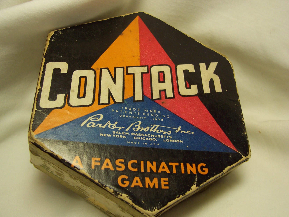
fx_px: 309
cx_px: 144
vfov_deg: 38.7
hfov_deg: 50.1
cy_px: 108
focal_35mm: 37
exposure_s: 1/90
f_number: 2.8
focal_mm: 5.6
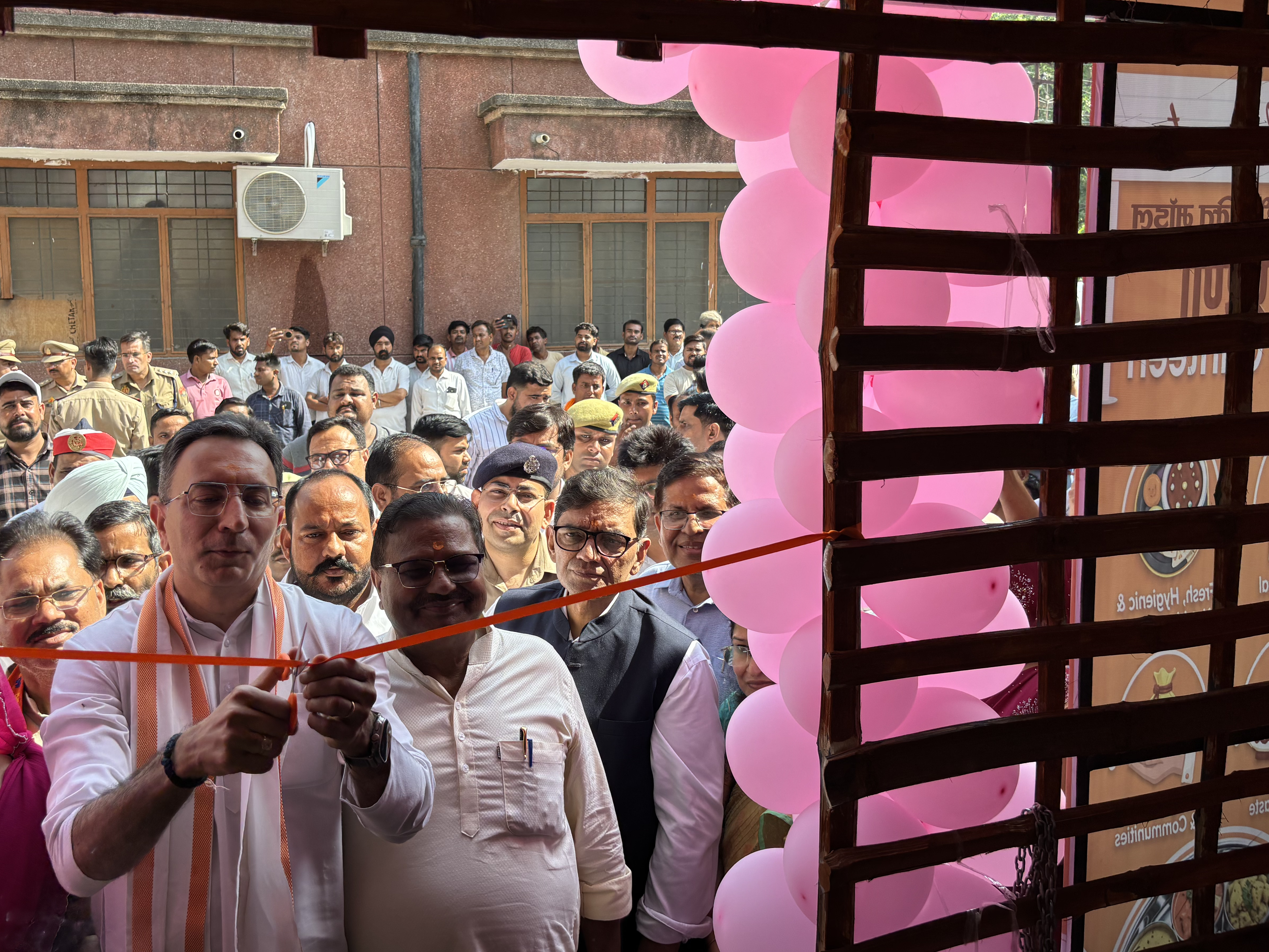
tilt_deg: -7.9
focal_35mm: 31
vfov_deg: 45.3
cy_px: 414
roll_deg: -0.1
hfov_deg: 58.0
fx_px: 1136
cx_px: 524
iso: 50
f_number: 1.6
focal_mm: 5.96
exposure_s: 1/637
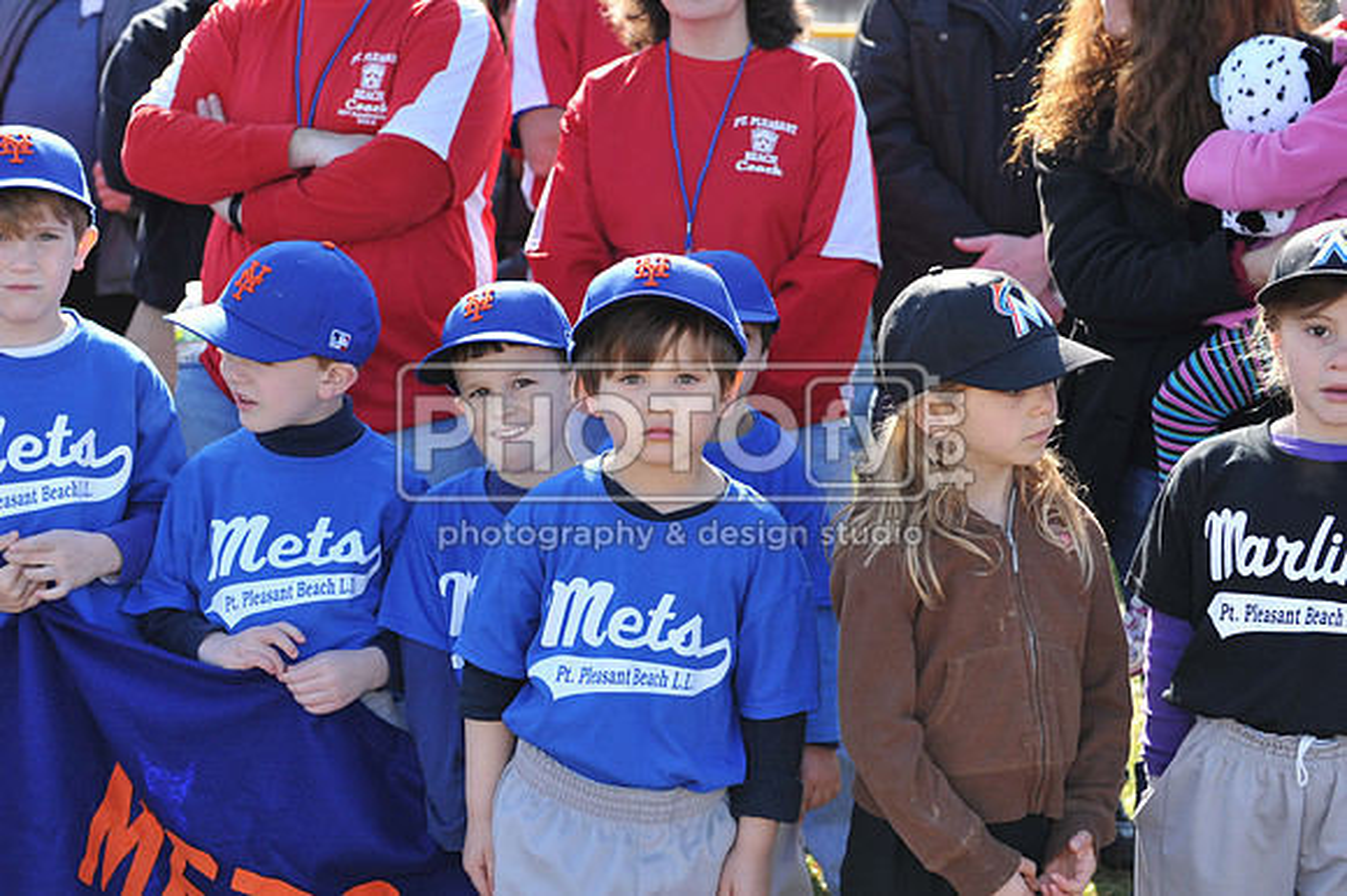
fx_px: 2618
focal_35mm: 70
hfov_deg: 28.9
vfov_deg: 19.4
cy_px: 448
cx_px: 674
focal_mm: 70
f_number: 5
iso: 200
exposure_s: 1/250
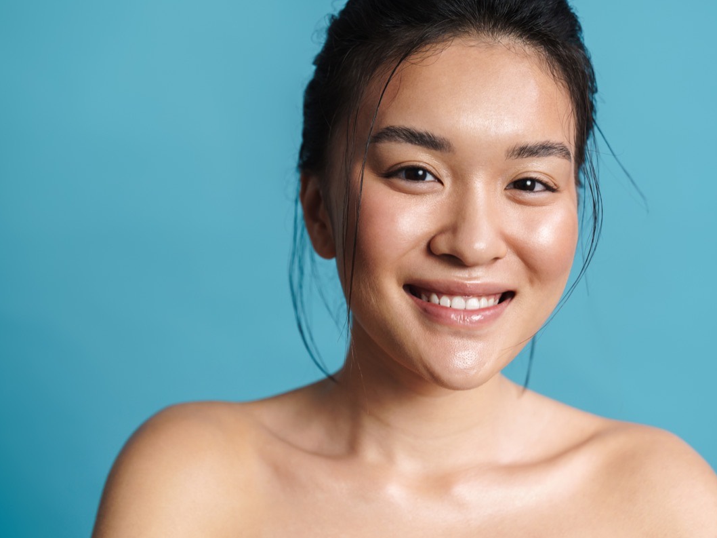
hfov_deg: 32.2
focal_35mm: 60
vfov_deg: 24.4
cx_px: 373
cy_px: 271
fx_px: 1242
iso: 640
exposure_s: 1/200
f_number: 3.5
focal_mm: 55
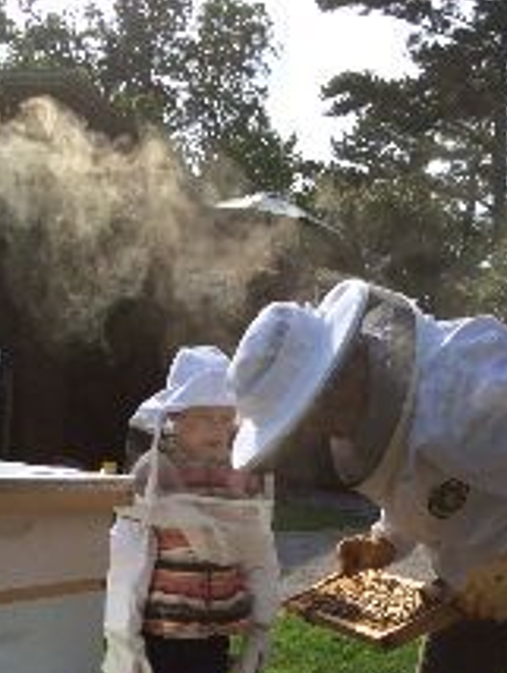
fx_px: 1091
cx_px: 283
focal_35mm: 56
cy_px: 594
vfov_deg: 32.7
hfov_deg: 26.1
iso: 32
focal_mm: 4.12
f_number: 2.2
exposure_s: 1/1642
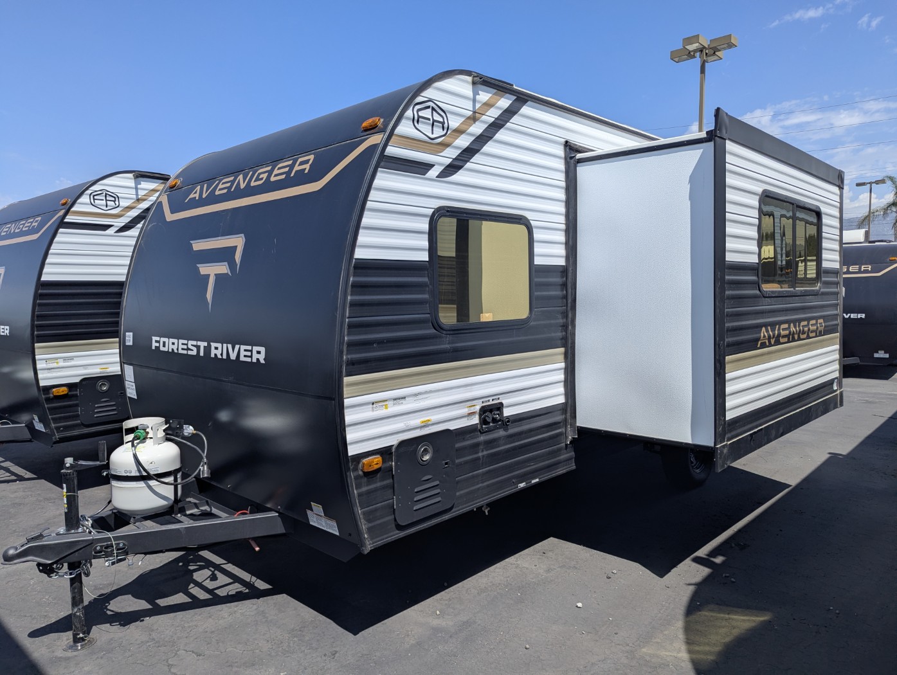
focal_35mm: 24
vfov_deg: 56.9
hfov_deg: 71.5
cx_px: 448
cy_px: 338
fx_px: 623
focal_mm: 6.81
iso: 41
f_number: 1.85
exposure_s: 1/2833
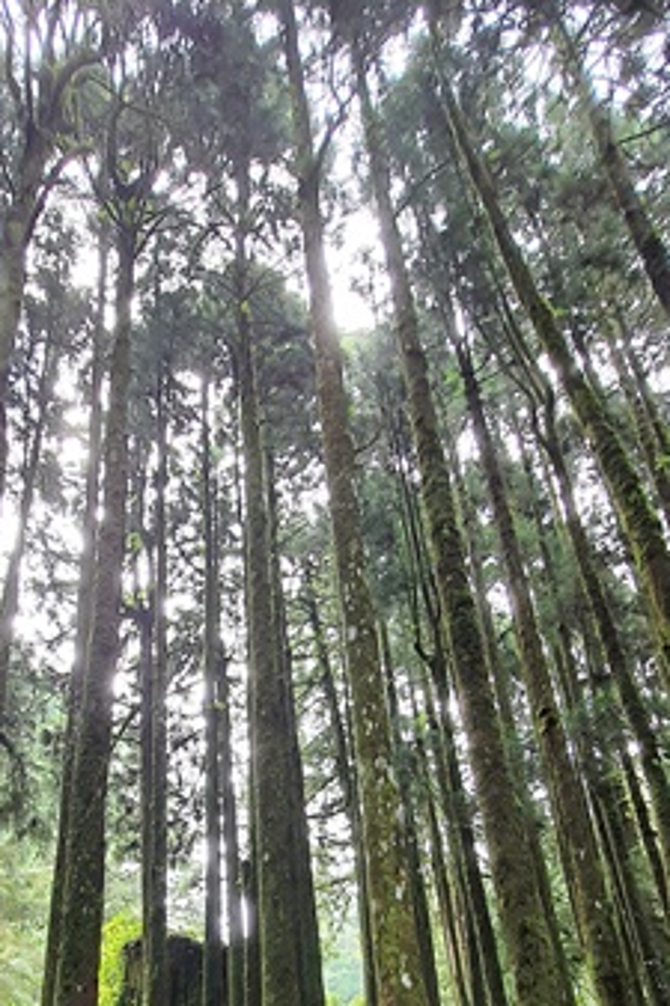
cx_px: 200
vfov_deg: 60.4
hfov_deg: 48.3
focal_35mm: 26
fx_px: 727
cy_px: 878
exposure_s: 1/60
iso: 80
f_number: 2.2
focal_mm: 1.74
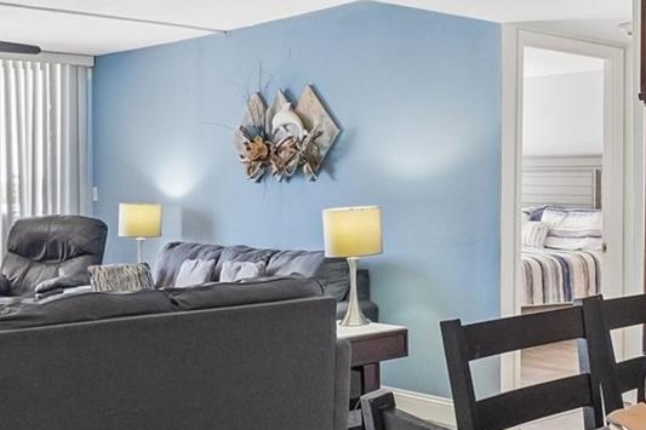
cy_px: 219
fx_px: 888
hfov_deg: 38.9
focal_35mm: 50
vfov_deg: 27.2
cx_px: 485
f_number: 8
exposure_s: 1/30
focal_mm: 11
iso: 1000
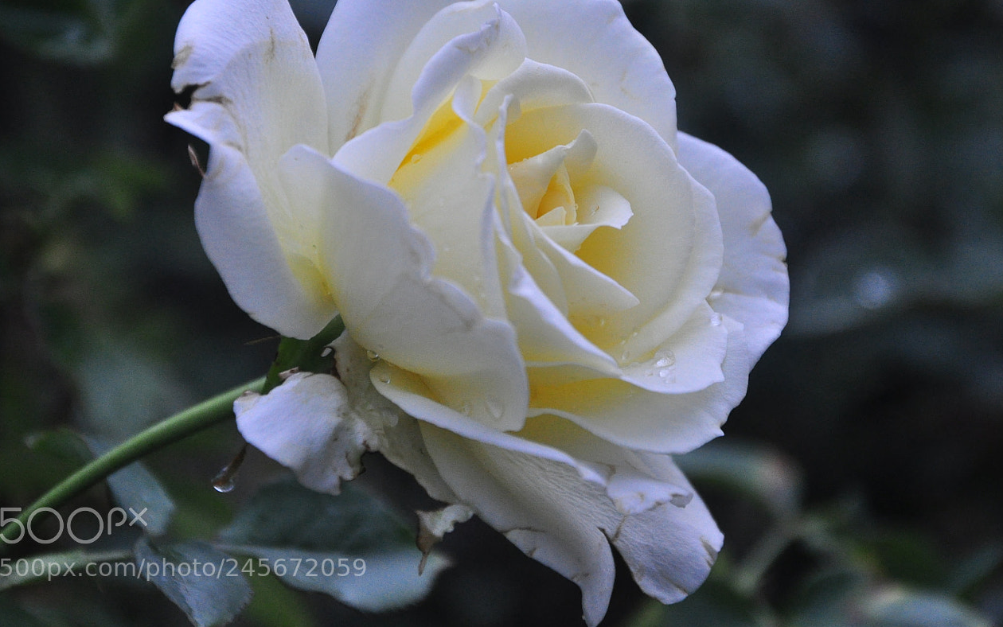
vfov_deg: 6.9
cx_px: 587
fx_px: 5195
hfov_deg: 11.0
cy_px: 207
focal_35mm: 190
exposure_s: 1/250
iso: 1000
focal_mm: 98
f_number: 5.6
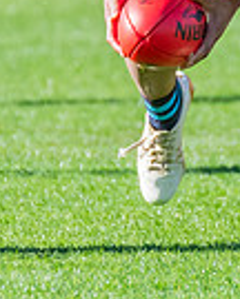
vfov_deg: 0.9
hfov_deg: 0.7
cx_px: 352
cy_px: -64
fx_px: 18814
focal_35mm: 2119
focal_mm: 330
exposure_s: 1/1250
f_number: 7.1
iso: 800
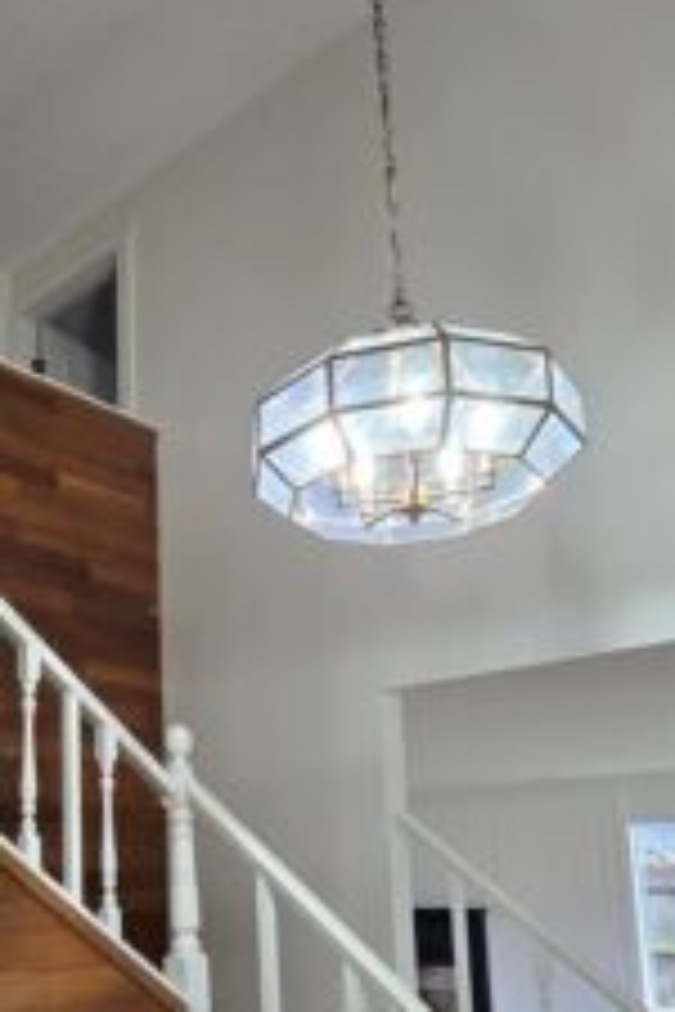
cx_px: 180
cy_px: 717
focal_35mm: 32
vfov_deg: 56.7
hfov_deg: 40.1
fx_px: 900
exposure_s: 1/60
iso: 200
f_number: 2.2
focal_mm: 2.2
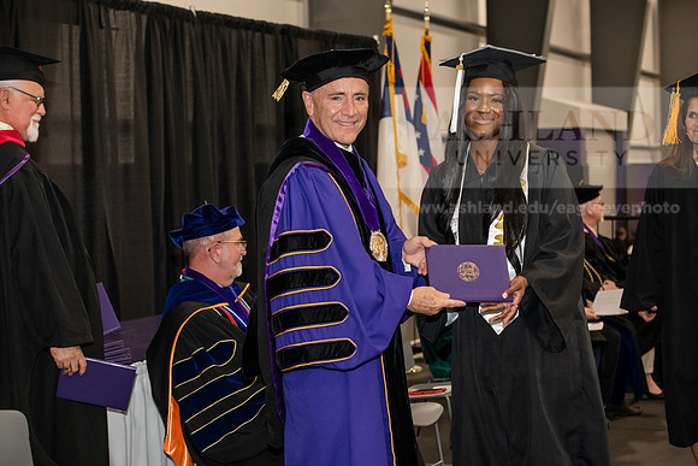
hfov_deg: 28.8
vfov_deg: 19.5
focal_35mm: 70
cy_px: 233
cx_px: 349
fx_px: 1357
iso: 2500
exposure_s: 1/200
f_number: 5
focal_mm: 70
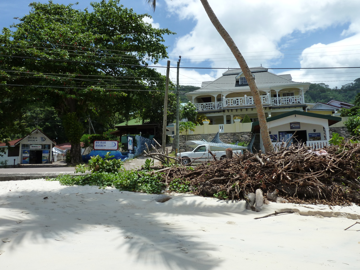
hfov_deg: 67.3
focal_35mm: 26
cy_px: 130
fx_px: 270
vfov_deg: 53.1
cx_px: 177
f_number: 5.6
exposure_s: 1/400
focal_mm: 4.1
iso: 125
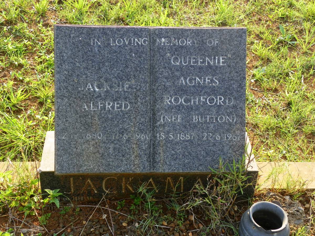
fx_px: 546
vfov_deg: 24.4
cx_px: 158
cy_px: 118
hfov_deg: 32.2
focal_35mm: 60
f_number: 3.5
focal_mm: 10.7
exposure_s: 1/100
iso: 64
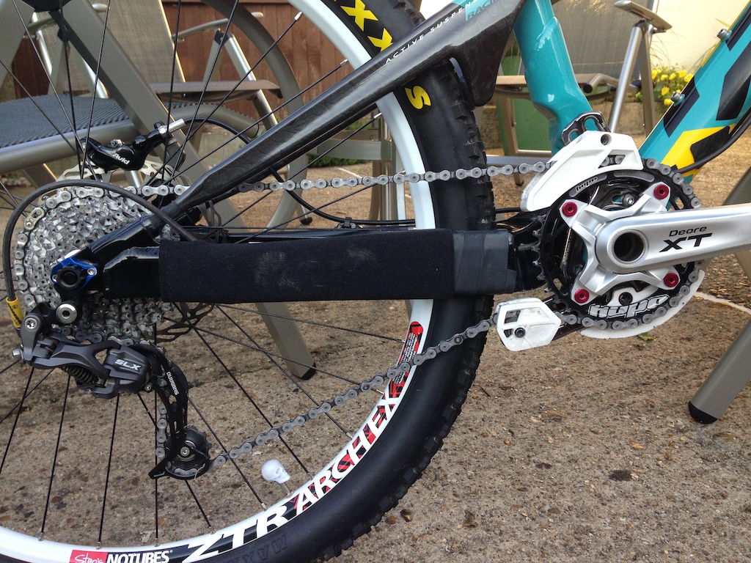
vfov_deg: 42.9
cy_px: 282
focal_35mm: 33
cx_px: 376
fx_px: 716
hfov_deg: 55.4
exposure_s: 1/120
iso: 64
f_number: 2.4
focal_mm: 4.12
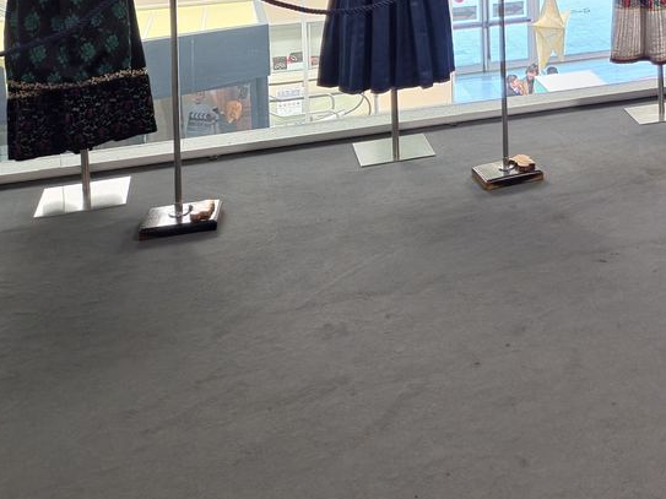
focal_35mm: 61
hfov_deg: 28.3
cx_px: 767
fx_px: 1173
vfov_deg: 21.9
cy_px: -125
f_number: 1.8
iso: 320
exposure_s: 1/100
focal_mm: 5.4
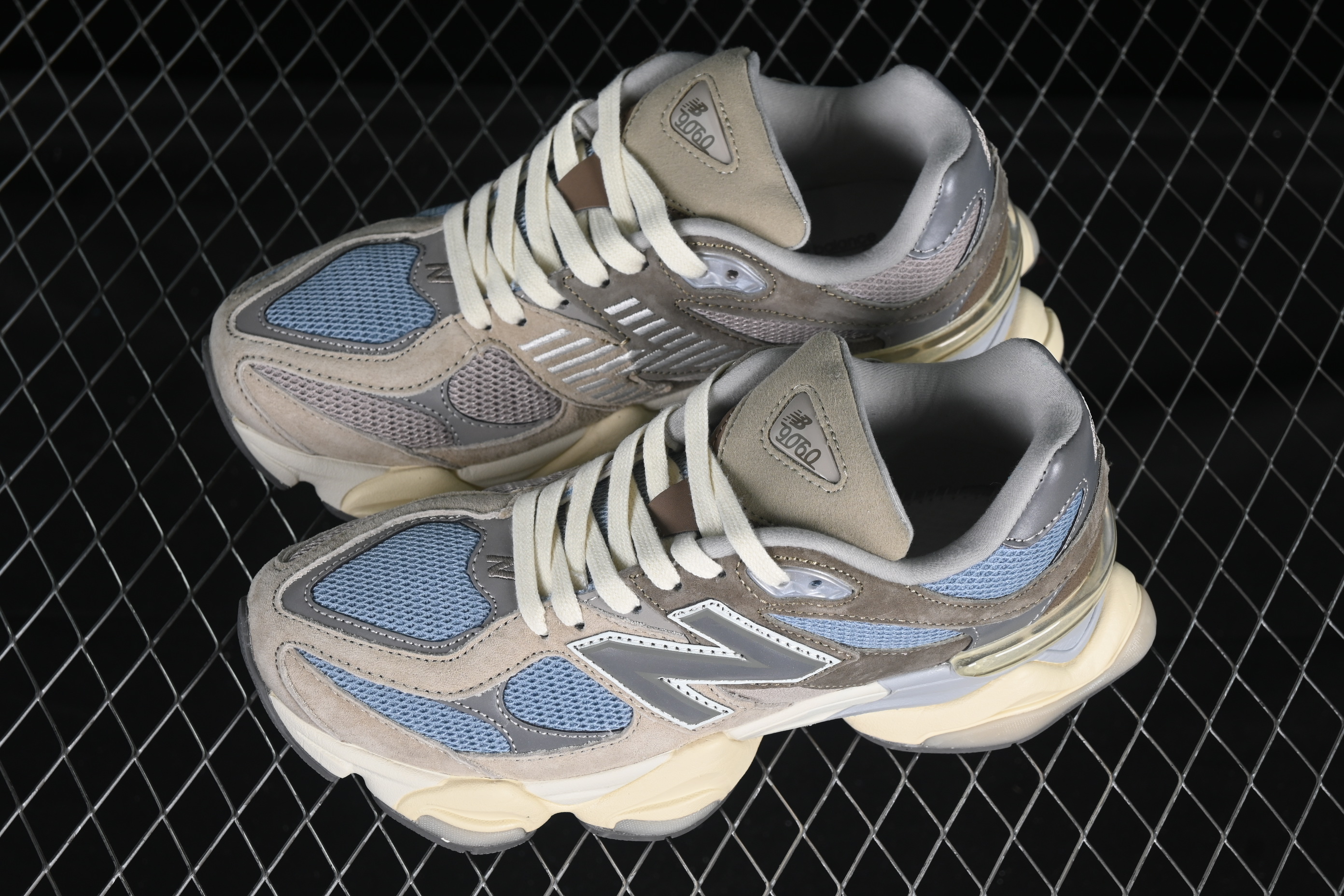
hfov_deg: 27.0
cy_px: 448
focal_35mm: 75
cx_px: 672
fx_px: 2800
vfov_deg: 18.2
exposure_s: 1/60
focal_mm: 50
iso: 160
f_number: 7.1
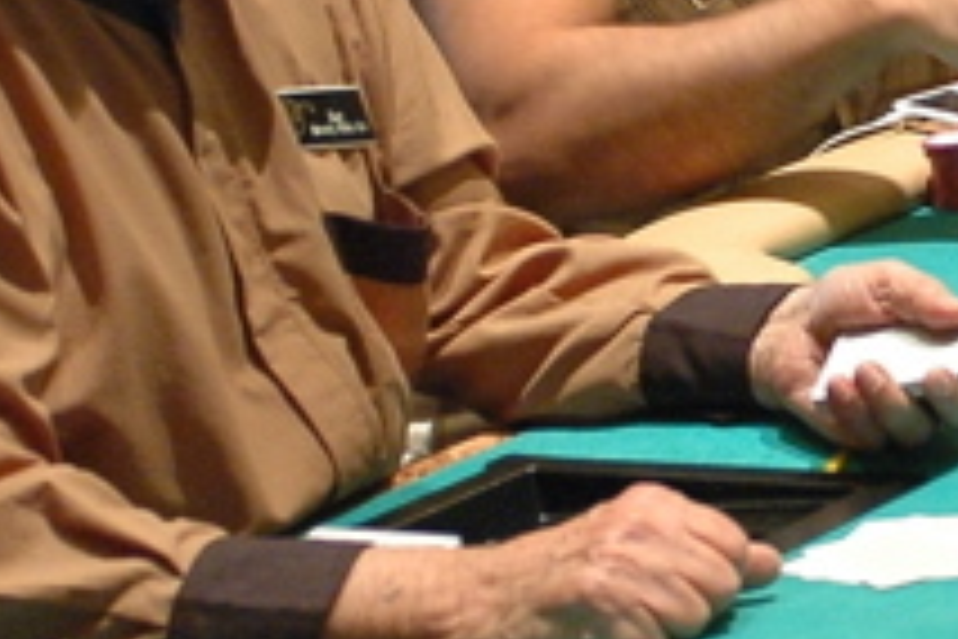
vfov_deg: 6.6
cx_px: 971
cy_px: 360
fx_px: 5508
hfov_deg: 9.9
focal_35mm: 207
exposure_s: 1/30
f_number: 2.8
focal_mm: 28
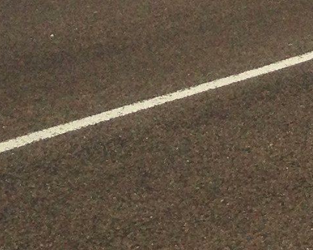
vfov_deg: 6.4
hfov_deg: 7.5
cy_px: -298
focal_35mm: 233
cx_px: 874
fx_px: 2158
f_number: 2.4
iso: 50
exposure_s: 1/1623
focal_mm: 4.28
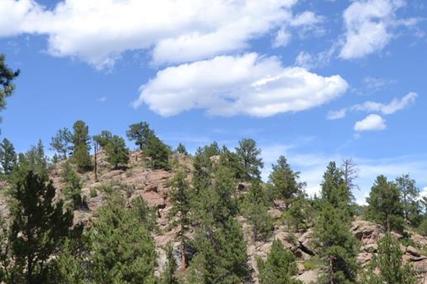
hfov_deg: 29.4
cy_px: 203
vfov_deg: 19.9
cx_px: 133
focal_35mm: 68
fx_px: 806
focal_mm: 23
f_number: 7.1
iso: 100
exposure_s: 1/200
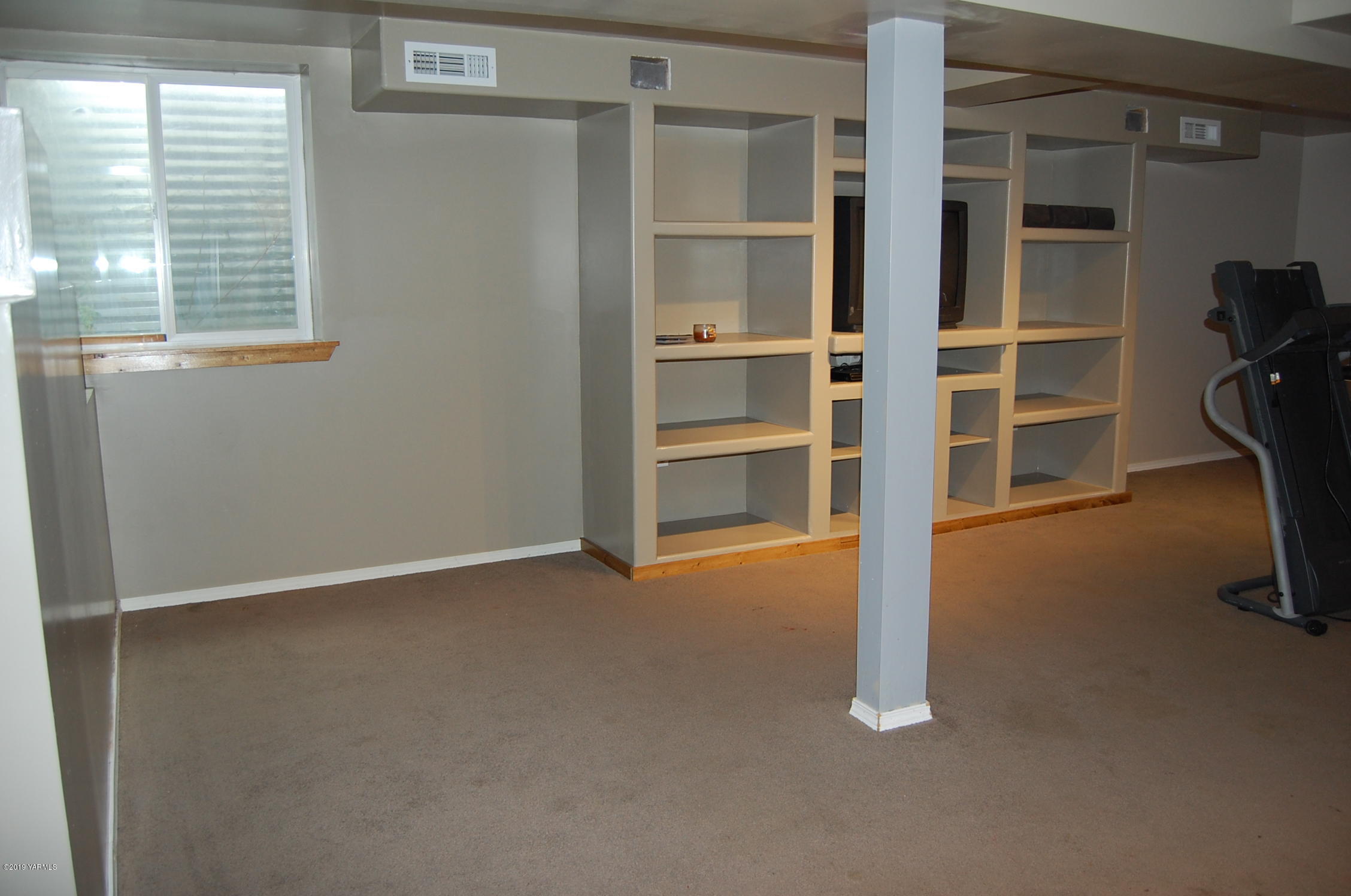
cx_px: 676
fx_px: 1012
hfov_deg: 67.5
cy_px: 448
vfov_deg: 47.8
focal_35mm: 27
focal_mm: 18
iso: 400
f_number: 3.5
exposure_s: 1/60
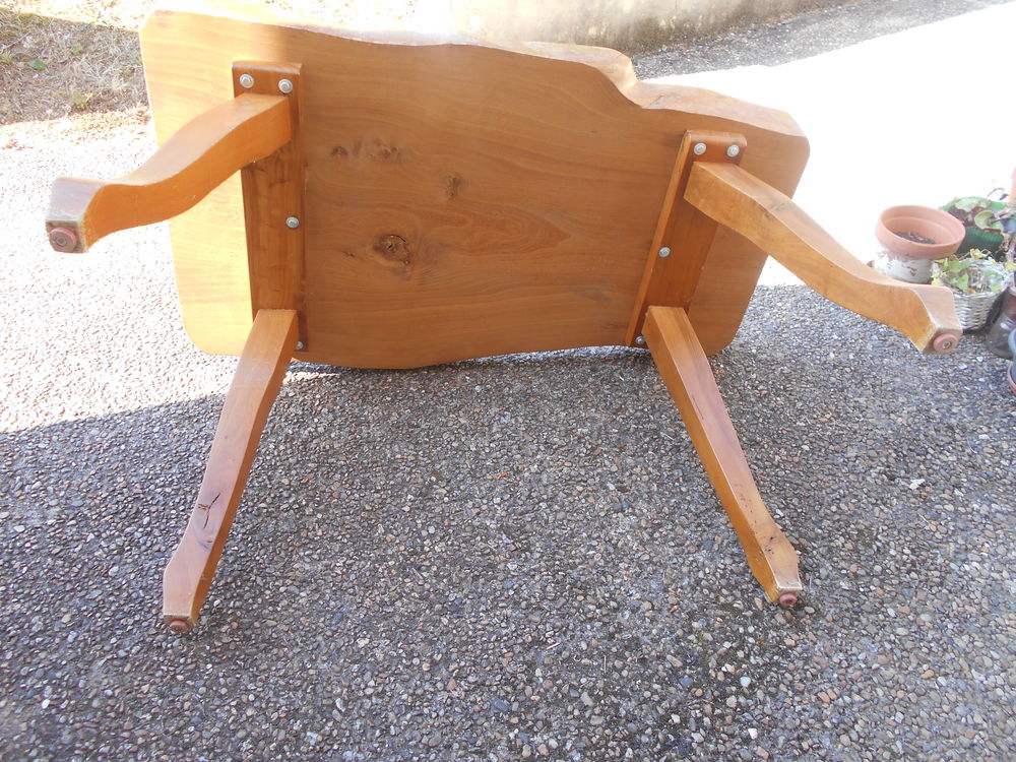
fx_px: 763
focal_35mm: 26
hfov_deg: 67.3
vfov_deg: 53.1
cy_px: 381
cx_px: 508
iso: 80
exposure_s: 1/80
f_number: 3.2
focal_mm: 4.6
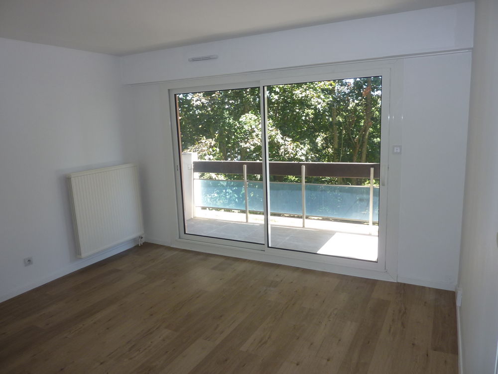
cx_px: 249
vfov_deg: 54.9
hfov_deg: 69.4
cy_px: 187
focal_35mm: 25
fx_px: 360
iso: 100
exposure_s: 1/60
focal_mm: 4.1
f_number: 3.3
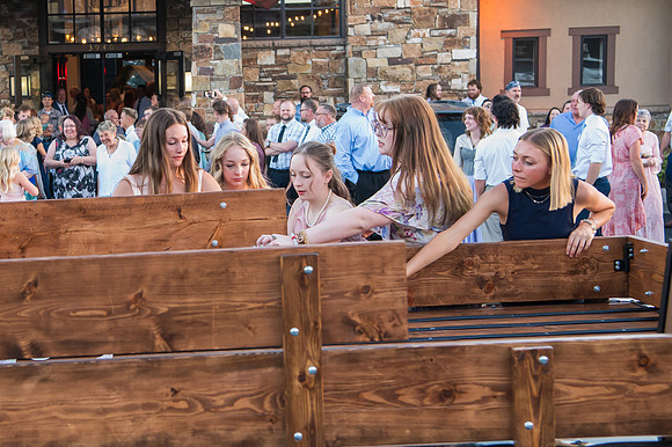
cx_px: 134
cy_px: 222
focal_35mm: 79
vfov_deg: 17.3
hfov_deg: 25.3
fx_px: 1469
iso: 3200
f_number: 5
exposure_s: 1/320
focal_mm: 48
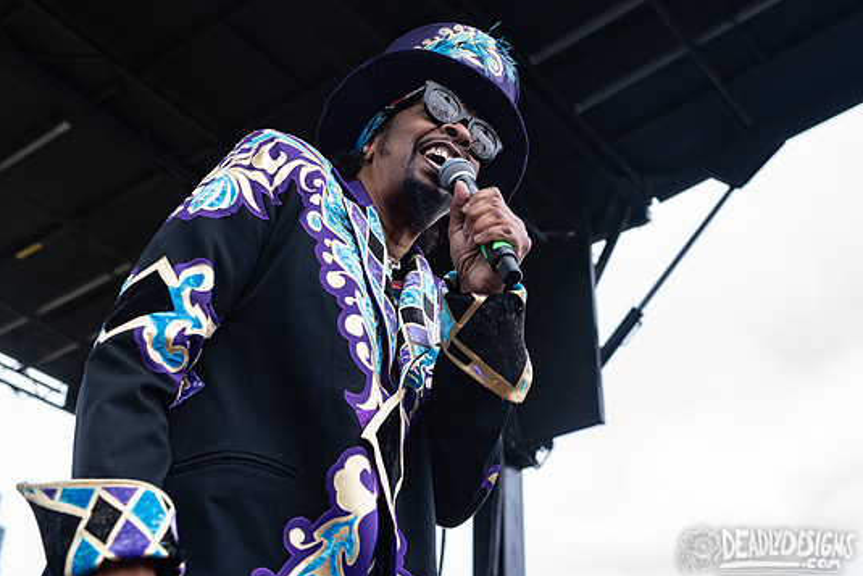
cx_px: 416
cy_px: 230
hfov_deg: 41.9
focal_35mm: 47
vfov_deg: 28.6
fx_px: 1127
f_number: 4
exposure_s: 1/200
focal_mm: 38
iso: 400
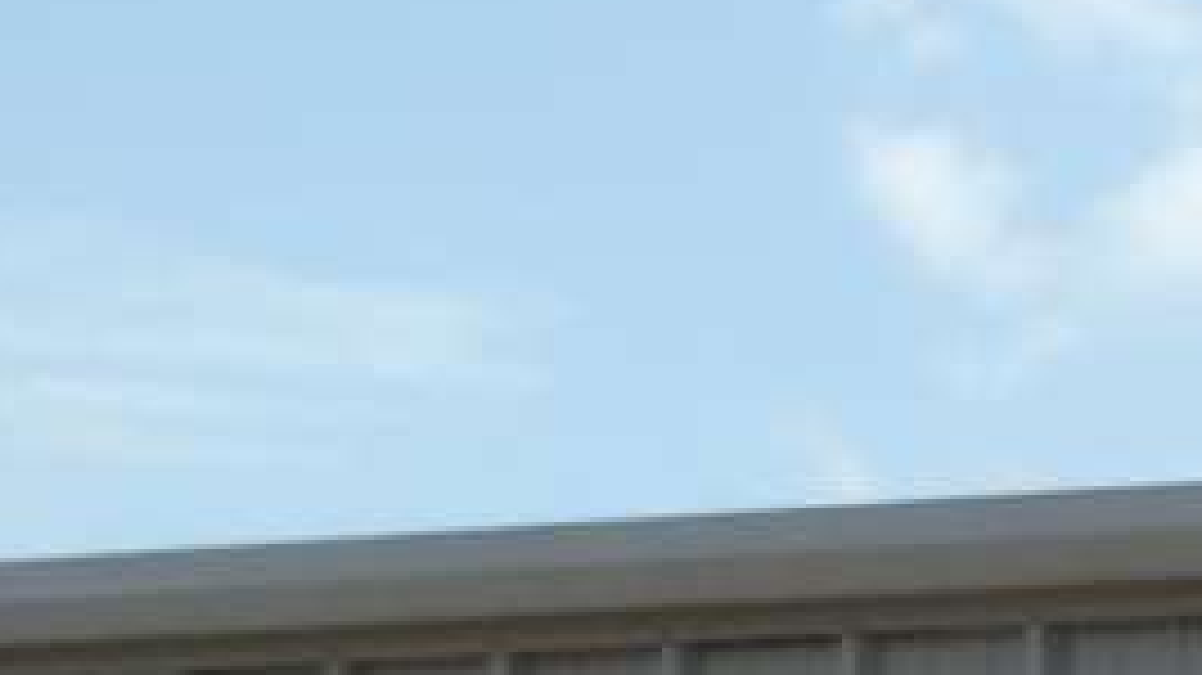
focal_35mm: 146
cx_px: 2066
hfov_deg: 13.4
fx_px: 4652
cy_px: 1588
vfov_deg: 7.7
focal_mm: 5
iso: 80
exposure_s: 1/80
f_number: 11
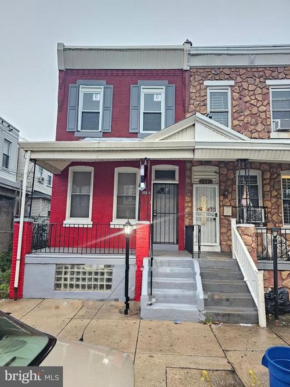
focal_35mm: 23
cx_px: 145
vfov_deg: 73.9
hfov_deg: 58.9
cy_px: 194
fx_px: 257
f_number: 1.7
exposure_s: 1/60.2
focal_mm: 6.3
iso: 800
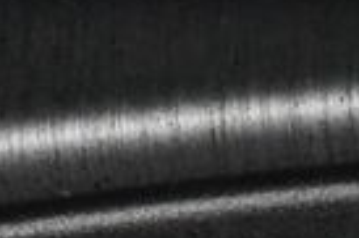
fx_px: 4482
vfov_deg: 3.0
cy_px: 500
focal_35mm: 450
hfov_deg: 4.5
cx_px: 786
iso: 7200
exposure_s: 1/60
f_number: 5.3
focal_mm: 48
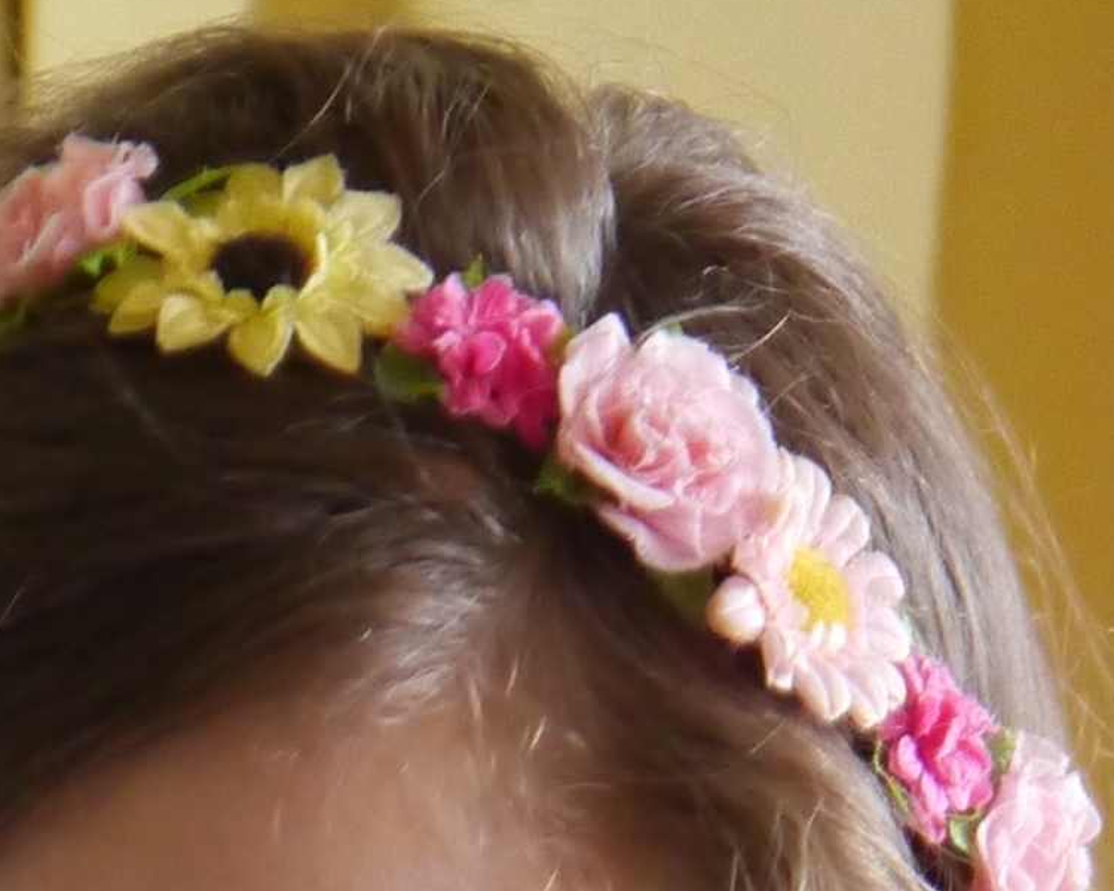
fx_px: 7880
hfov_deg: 8.1
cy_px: 2686
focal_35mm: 239
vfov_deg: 6.0
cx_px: 391
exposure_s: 1/40
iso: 800
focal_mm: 20
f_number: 4.2
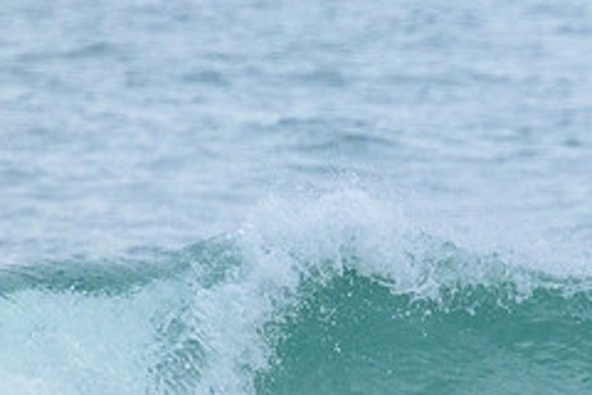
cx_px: 681
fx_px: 31801
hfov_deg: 1.1
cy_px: 463
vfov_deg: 0.7
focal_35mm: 1934
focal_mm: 800
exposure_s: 1/1600
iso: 5000
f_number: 11
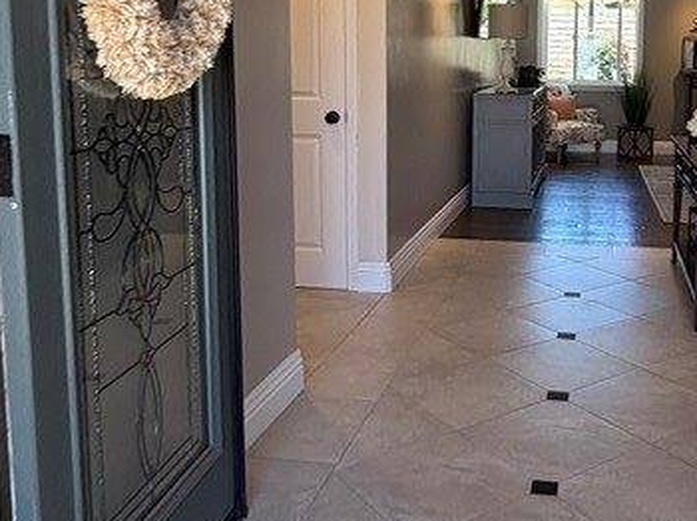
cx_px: 506
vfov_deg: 34.6
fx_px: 825
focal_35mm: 41
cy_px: 153
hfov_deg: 44.6
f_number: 2.2
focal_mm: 2.22
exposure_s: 1/121
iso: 64
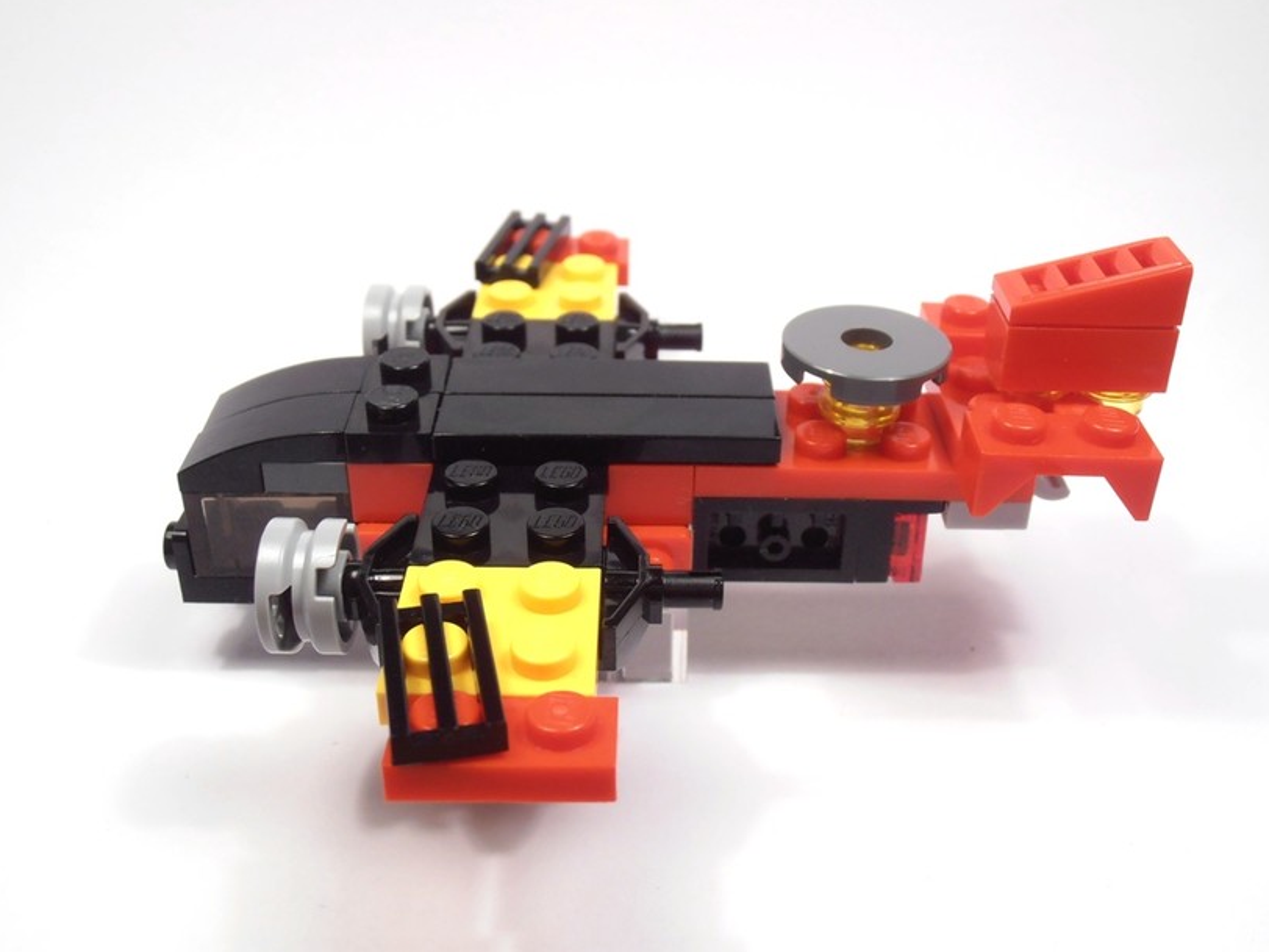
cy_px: 493
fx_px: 1503
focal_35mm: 41
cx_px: 663
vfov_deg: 35.1
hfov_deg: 45.8
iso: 80
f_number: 3.9
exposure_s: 1/60
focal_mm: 6.61
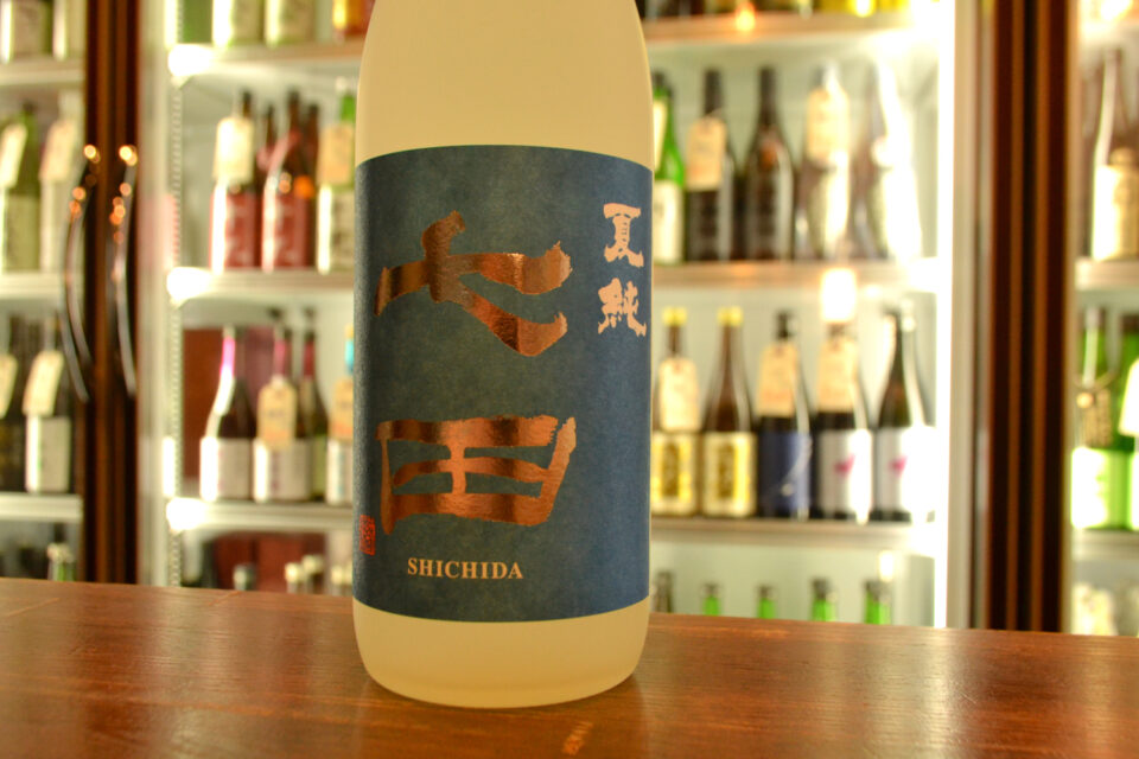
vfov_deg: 40.0
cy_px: 380
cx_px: 570
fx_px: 1044
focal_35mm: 33
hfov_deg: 57.2
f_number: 5.6
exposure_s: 1/125
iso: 1600
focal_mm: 22
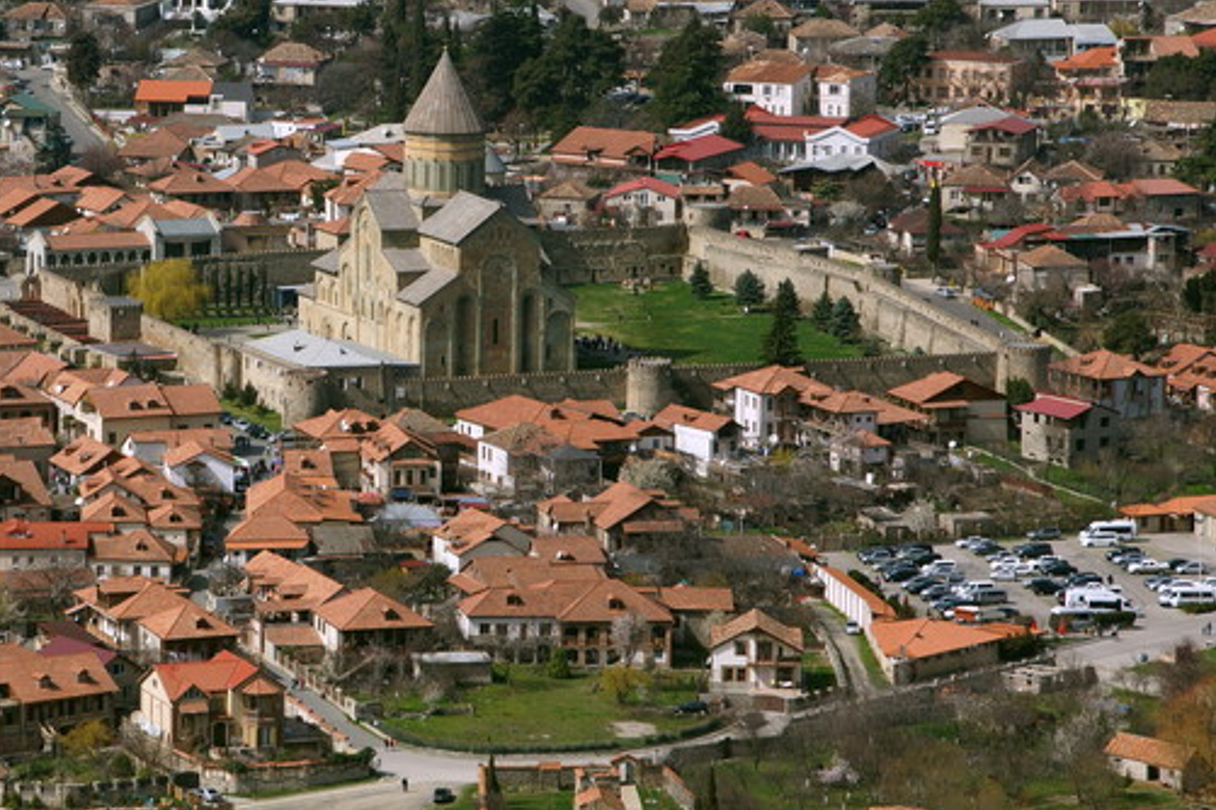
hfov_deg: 10.1
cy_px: 279
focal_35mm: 202
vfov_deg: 6.8
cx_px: 172
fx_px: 6819
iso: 100
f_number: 9
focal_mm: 75
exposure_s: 1/320
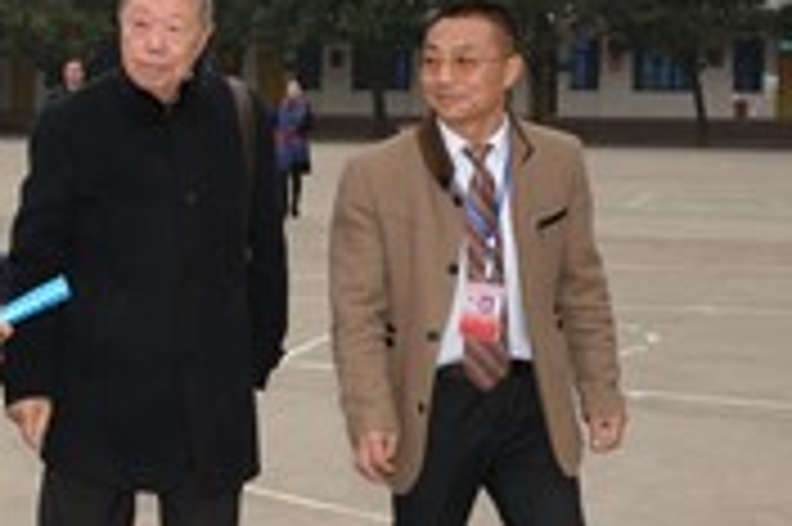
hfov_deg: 21.3
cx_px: -63
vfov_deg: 15.0
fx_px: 2000
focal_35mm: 91
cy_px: 202
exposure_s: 1/250
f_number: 8
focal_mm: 32
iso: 800
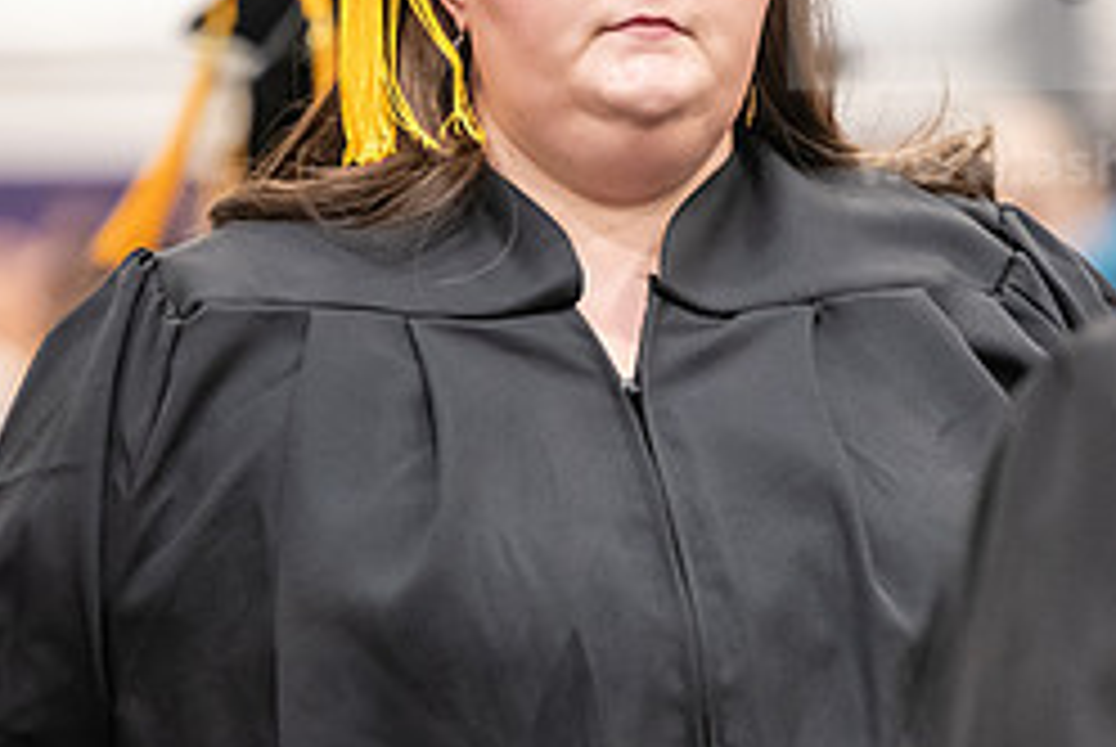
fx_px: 13780
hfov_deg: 4.6
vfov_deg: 3.1
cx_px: 652
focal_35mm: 444
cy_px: 259
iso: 3200
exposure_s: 1/200
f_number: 3.2
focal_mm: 190
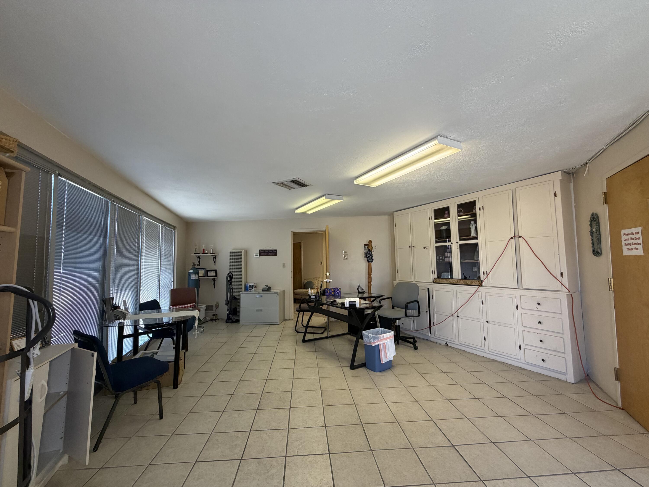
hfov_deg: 102.1
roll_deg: +0.9
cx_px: 324
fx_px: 262
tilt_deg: +3.9
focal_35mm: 14
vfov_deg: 85.7
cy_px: 244
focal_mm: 2.22
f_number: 2.2
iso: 320
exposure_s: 1/120
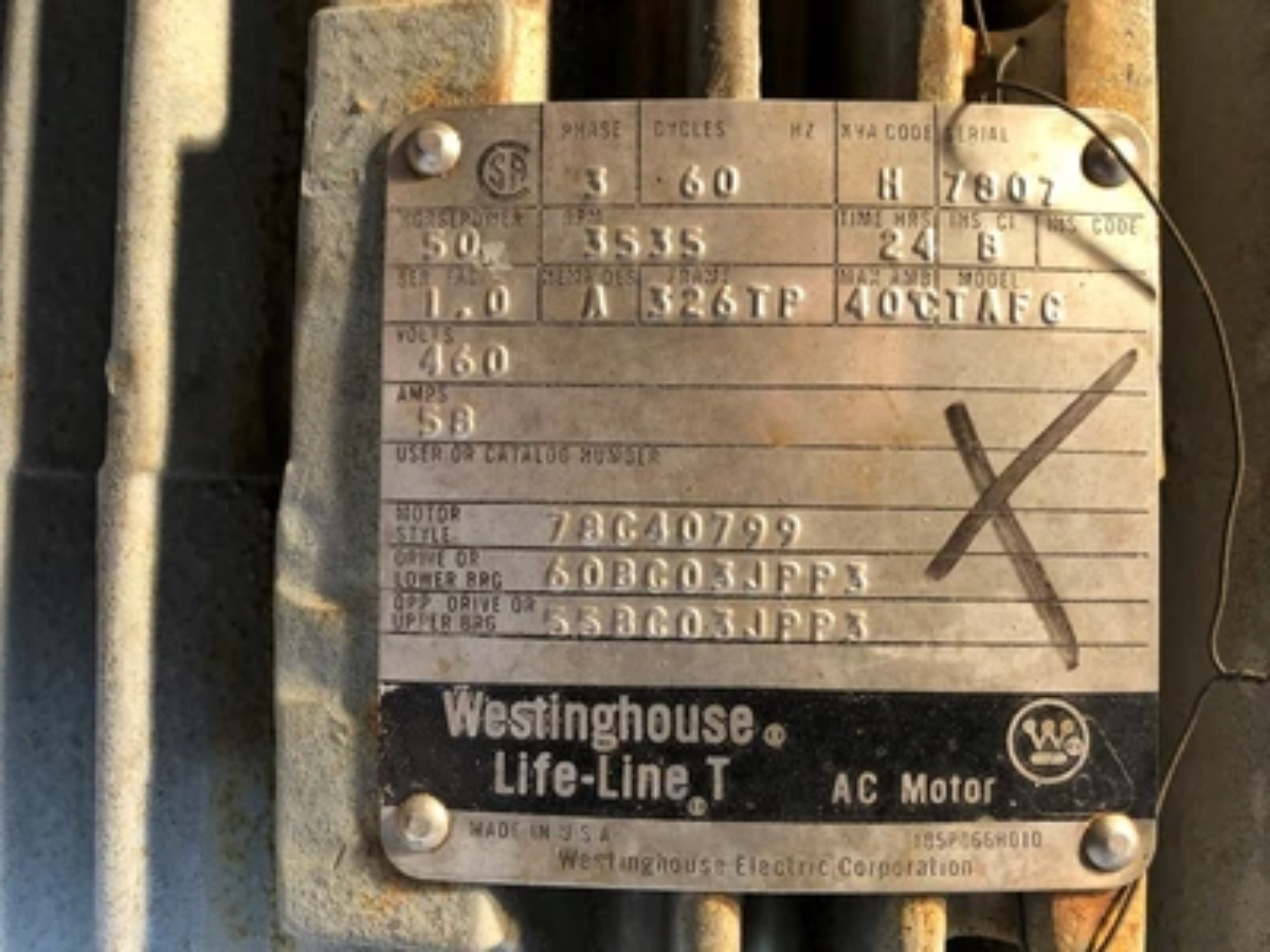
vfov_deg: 49.7
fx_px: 1027
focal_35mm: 28
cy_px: 476
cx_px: 635
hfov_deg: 63.4
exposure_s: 1/30
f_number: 1.8
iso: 40
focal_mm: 4
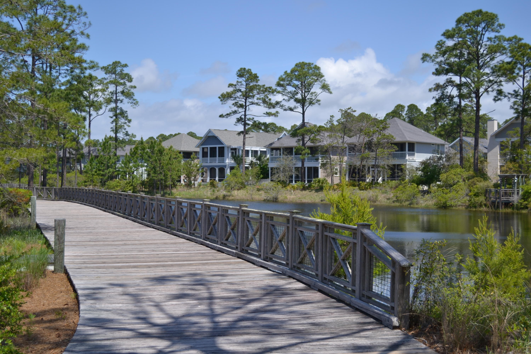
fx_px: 708
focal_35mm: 48
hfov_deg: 41.1
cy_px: 177
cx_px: 266
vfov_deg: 28.1
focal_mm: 32
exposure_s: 1/800
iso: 100
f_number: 4.8
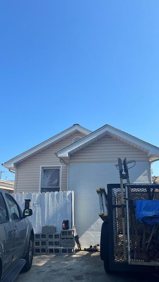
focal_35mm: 29
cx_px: 86
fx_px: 217
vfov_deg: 66.1
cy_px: 144
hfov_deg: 40.1
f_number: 1.5
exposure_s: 1/2994
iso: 50
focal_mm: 5.7
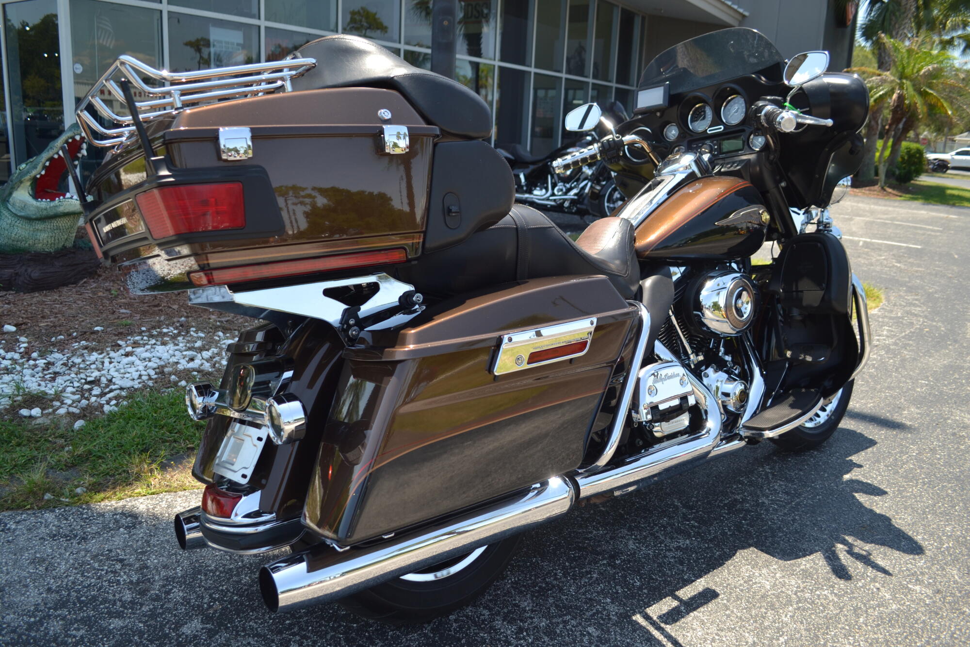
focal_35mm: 27
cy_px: 324
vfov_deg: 47.9
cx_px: 485
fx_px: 727
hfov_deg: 67.4
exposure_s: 1/320
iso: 100
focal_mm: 18
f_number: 3.5
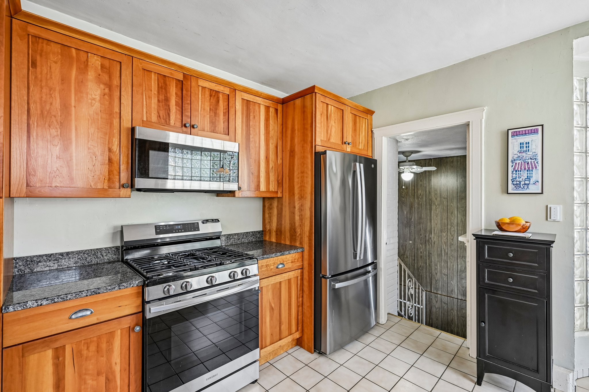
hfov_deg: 96.7
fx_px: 262
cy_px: 196
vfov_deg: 73.7
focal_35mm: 16
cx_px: 294
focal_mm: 16
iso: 400
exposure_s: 1/8
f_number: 8
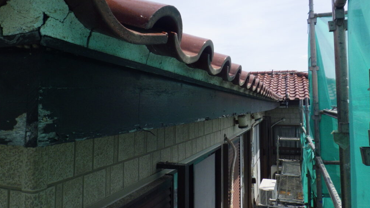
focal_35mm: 31
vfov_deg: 37.6
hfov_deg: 62.6
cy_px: 80
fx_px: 304
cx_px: 183
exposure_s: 1/1250
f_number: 4.2
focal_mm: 5
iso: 250
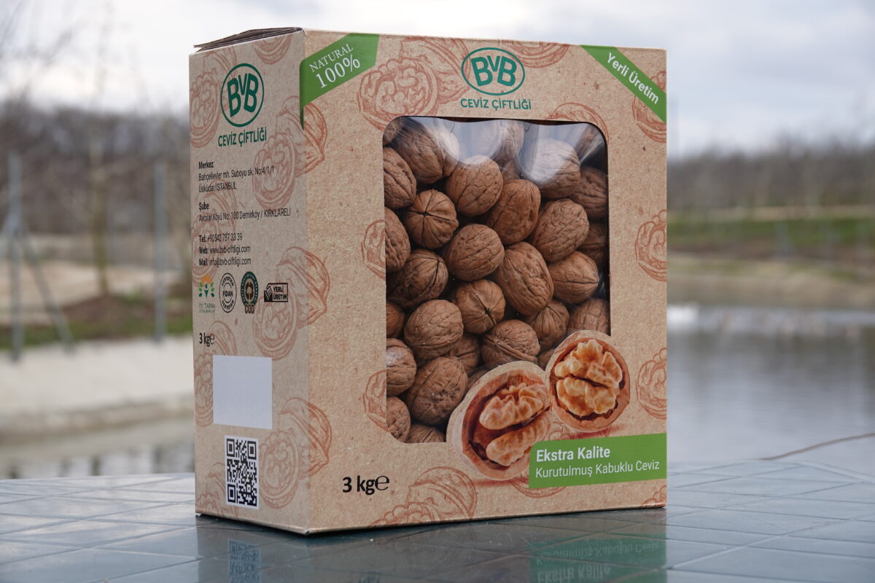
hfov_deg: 22.4
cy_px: 292
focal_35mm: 91
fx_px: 2212
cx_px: 438
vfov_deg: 15.0
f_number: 3.5
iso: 100
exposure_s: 1/160
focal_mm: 33.51
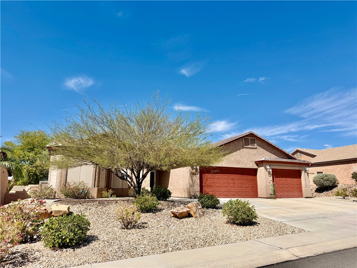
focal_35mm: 24
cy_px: 134
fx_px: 248
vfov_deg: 56.8
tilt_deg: +12.2
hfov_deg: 71.6
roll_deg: -0.4
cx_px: 178
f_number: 1.78
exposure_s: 1/6711
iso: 80
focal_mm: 6.76
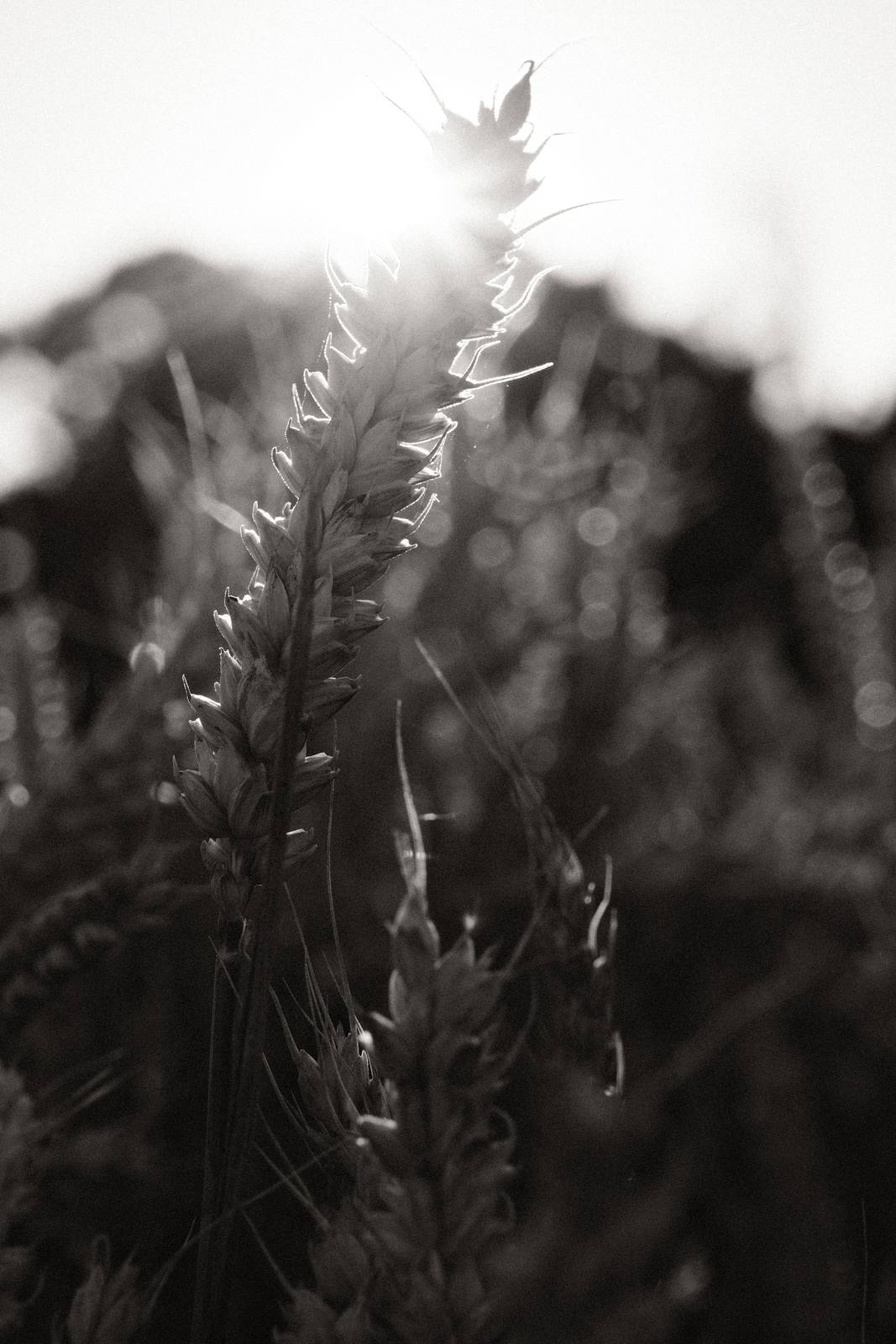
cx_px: 448
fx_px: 3658
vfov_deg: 20.8
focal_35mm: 98
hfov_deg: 14.0
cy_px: 672
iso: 640
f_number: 8
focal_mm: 65.2
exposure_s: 1/420
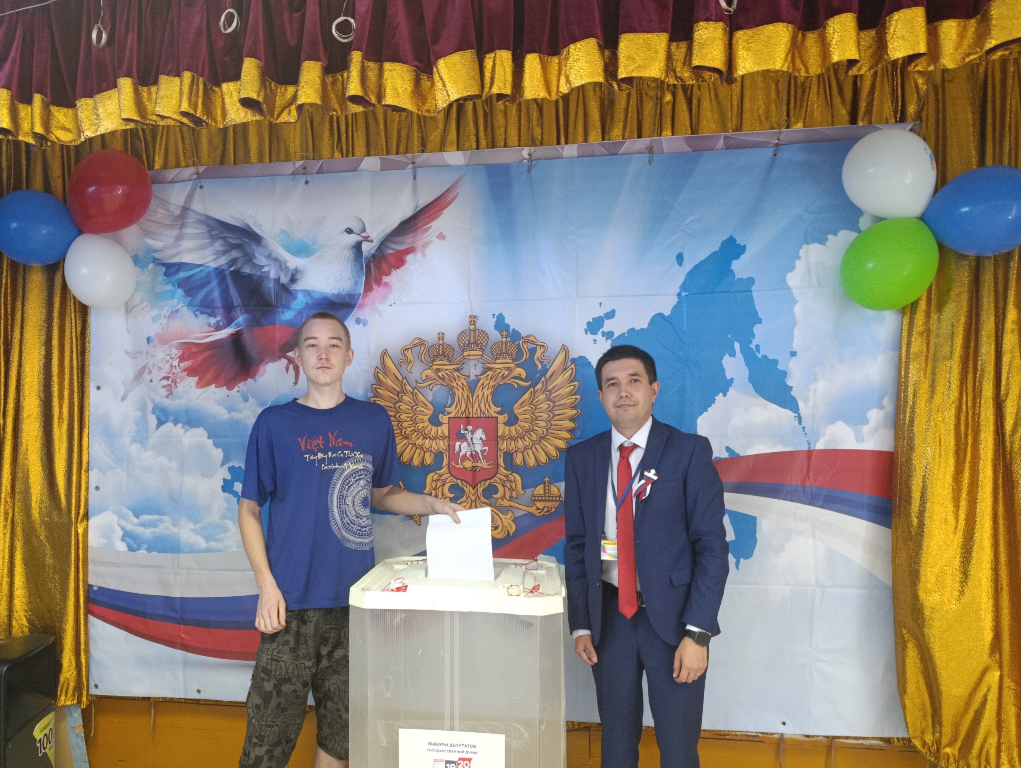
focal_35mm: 28
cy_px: 439
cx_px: 410
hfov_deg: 62.8
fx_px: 827
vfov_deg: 49.7
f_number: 1.65
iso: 1001
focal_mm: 6.11
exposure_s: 1/33.3
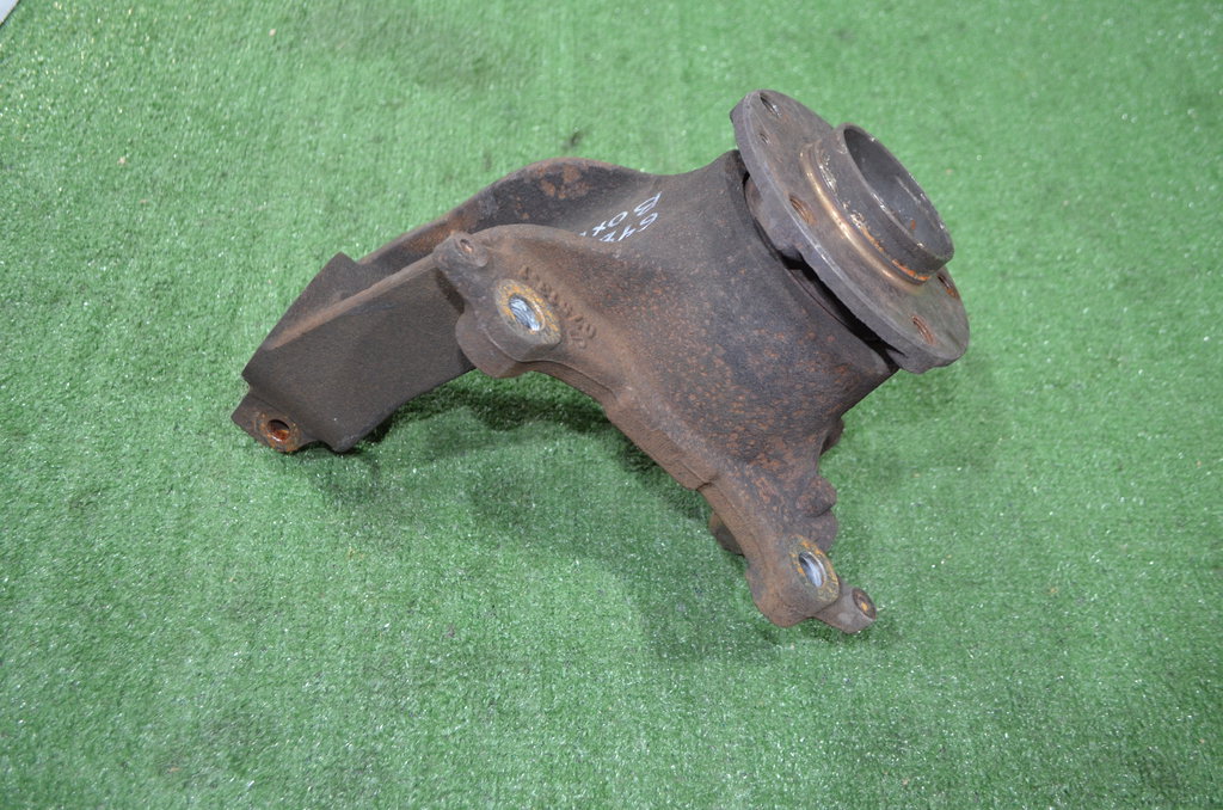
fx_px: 1119
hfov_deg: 57.3
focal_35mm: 33
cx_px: 612
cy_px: 405
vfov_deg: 39.8
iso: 1250
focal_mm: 22
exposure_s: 1/60
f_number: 3.8
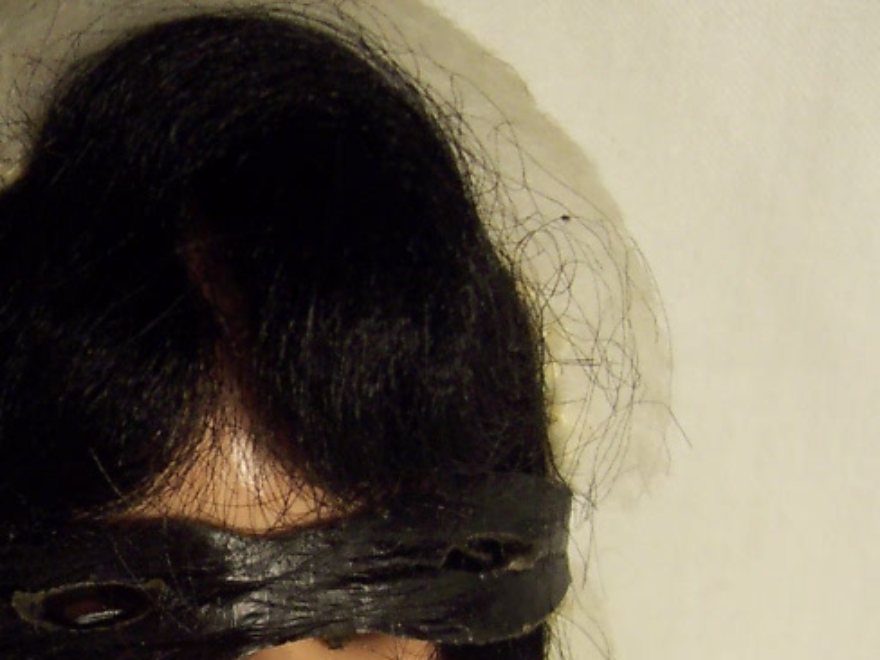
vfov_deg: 16.0
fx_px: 2313
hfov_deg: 21.3
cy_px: 638
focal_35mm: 91
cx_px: 188
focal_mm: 5.6
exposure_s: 1/125
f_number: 2.8
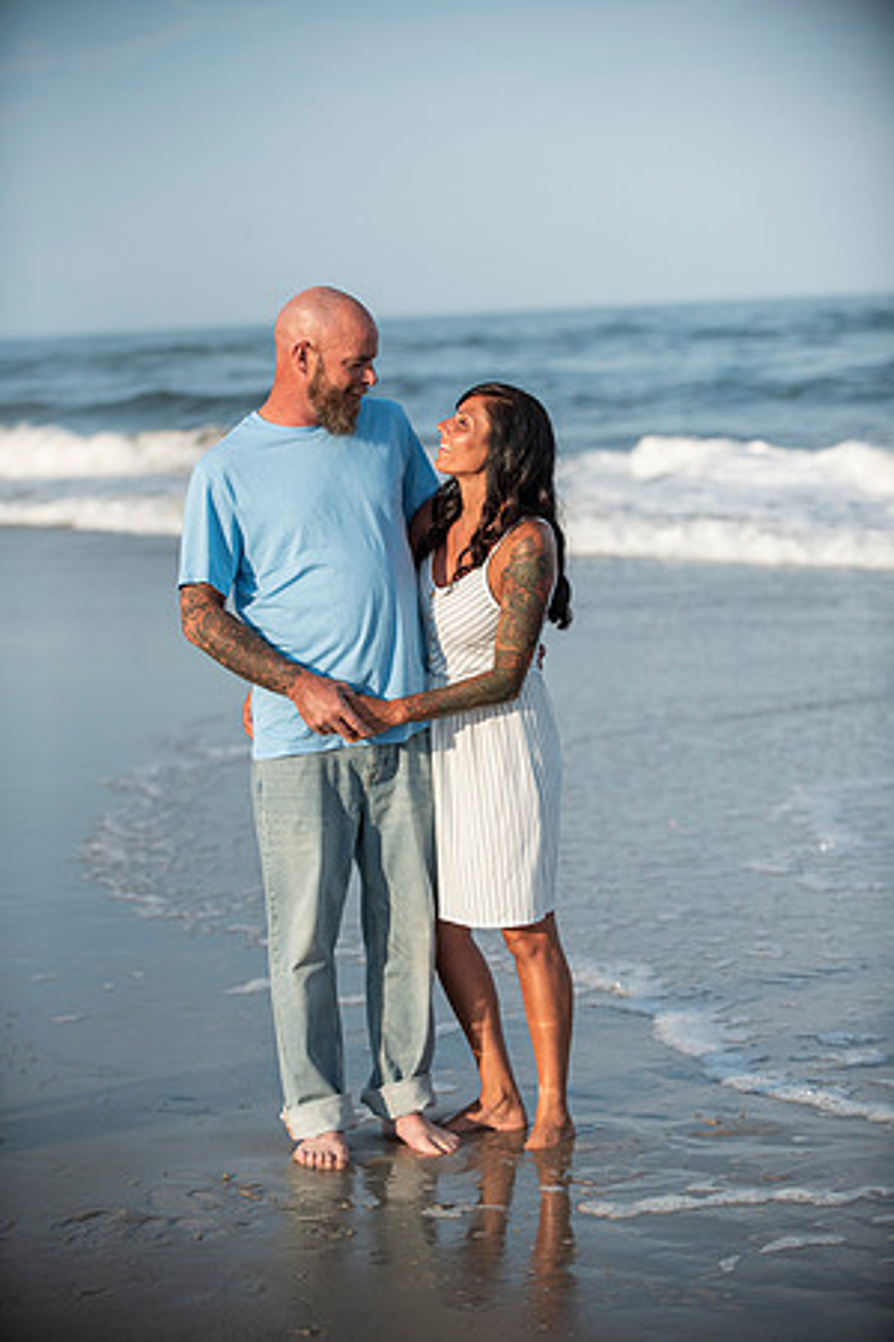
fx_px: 3538
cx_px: 447
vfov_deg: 21.5
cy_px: 671
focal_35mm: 95
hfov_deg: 14.4
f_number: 3.2
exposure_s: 1/4000
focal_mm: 95
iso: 250
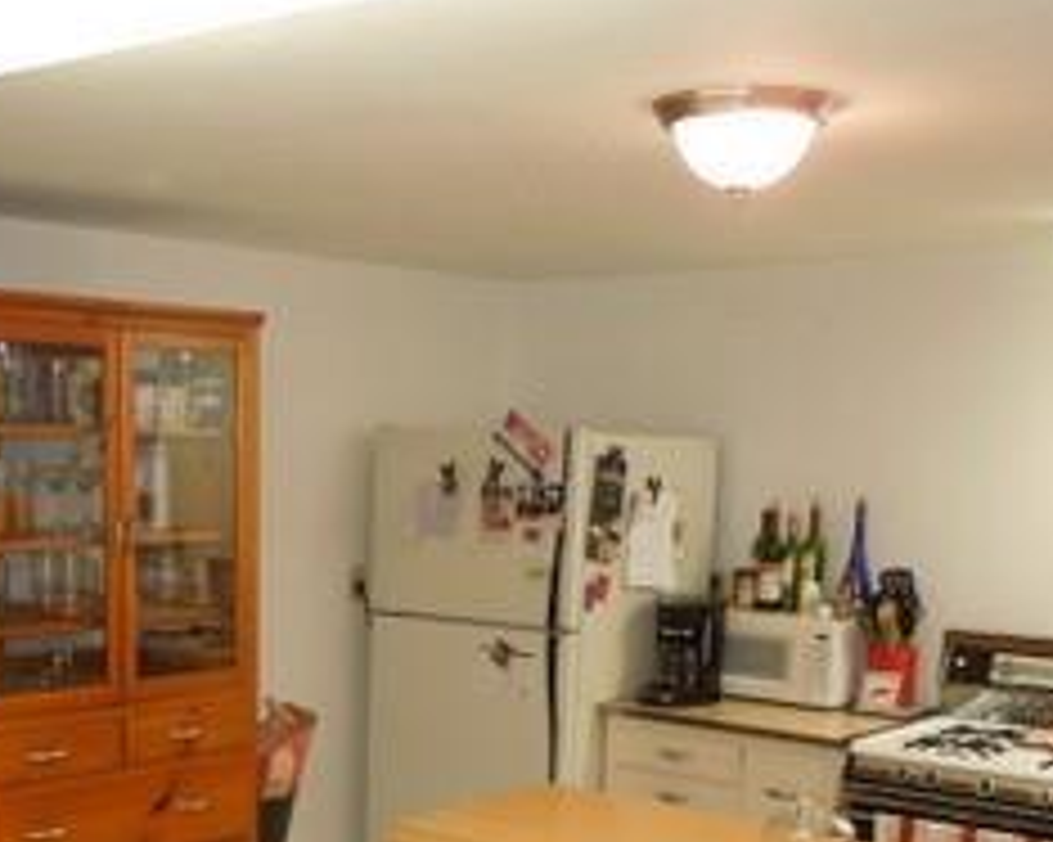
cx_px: 364
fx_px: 1558
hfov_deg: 37.0
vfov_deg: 28.8
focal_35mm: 50
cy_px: 792
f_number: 3.3
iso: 280
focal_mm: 4.5
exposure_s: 1/40
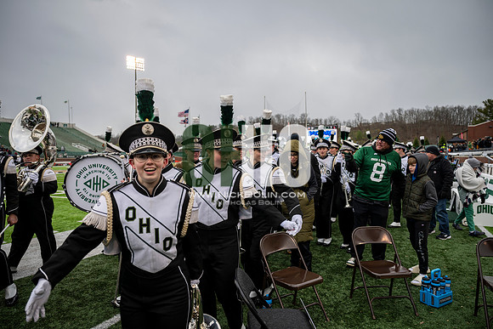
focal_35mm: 24
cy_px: 164
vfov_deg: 53.2
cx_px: 246
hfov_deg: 73.7
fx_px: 329
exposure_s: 1/500
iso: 100
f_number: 2.8
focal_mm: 24
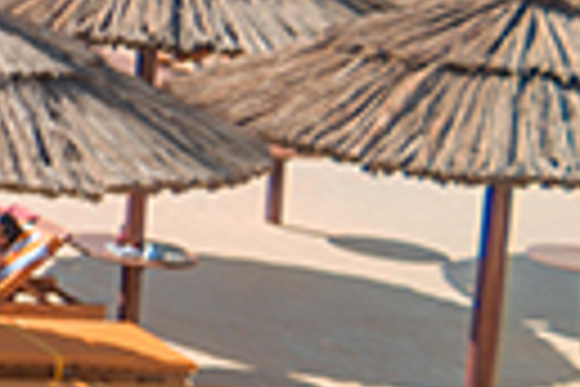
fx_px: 2175
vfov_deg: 9.8
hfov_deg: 9.4
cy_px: -227
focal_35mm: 135
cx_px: -1430
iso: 100
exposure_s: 1/500
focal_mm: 17
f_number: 5
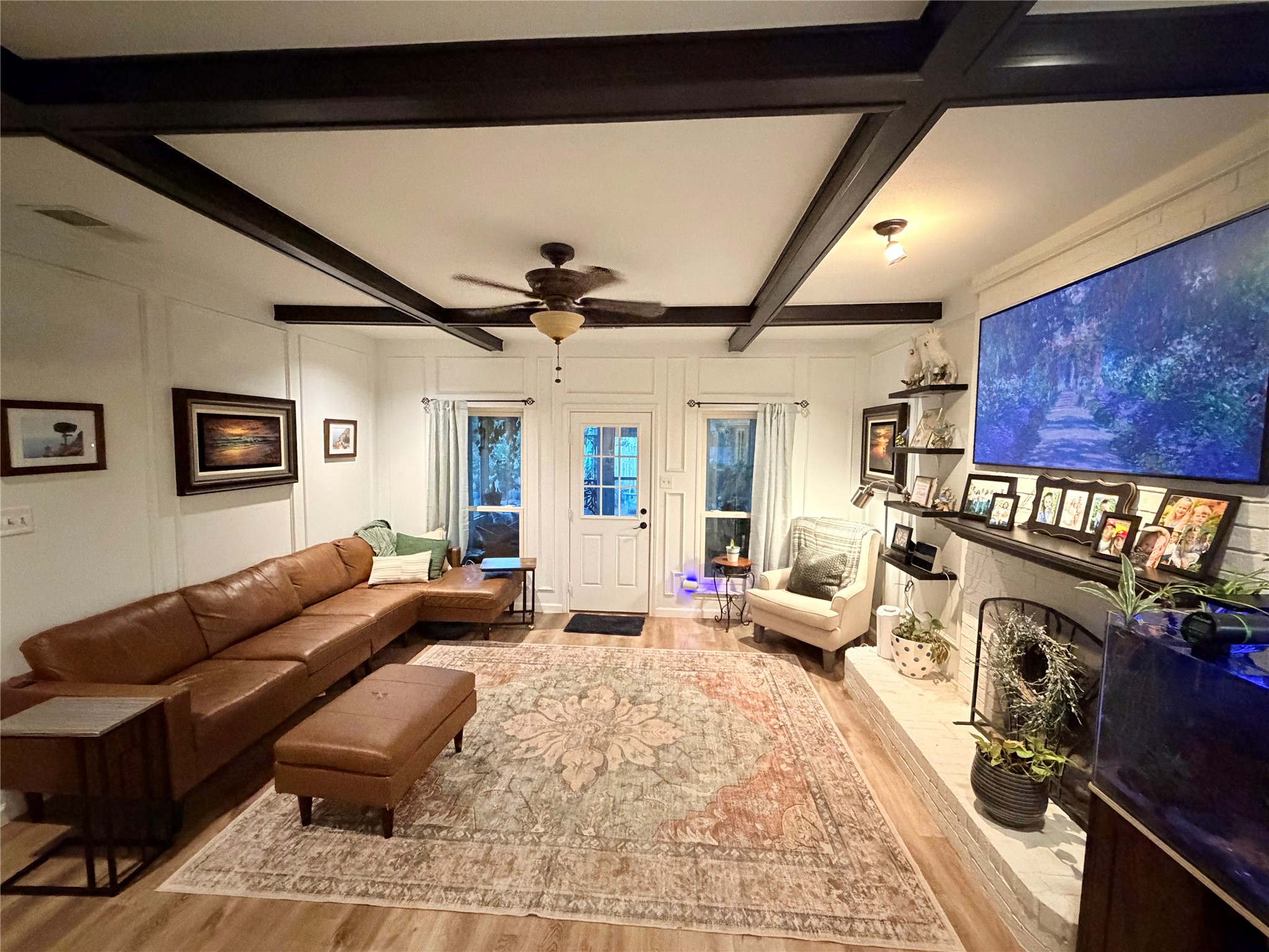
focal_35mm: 14
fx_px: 513
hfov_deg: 102.1
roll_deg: +0.3
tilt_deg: -3.7
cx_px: 634
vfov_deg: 85.7
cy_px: 476
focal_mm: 2.22
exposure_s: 1/40
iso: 1000
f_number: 2.2
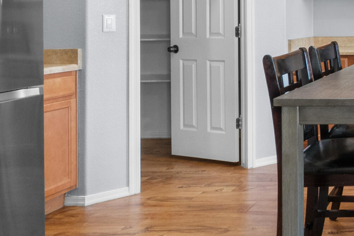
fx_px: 443
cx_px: 457
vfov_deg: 28.5
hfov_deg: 32.8
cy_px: 15
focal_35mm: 45
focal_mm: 10
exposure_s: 1/4
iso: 800
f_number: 11
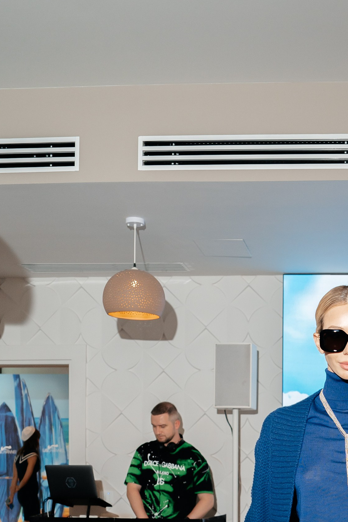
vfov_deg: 33.7
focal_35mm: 55
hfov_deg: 23.7
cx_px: 336
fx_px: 798
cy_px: 496
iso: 320
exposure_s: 1/160
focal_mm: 24
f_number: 3.2
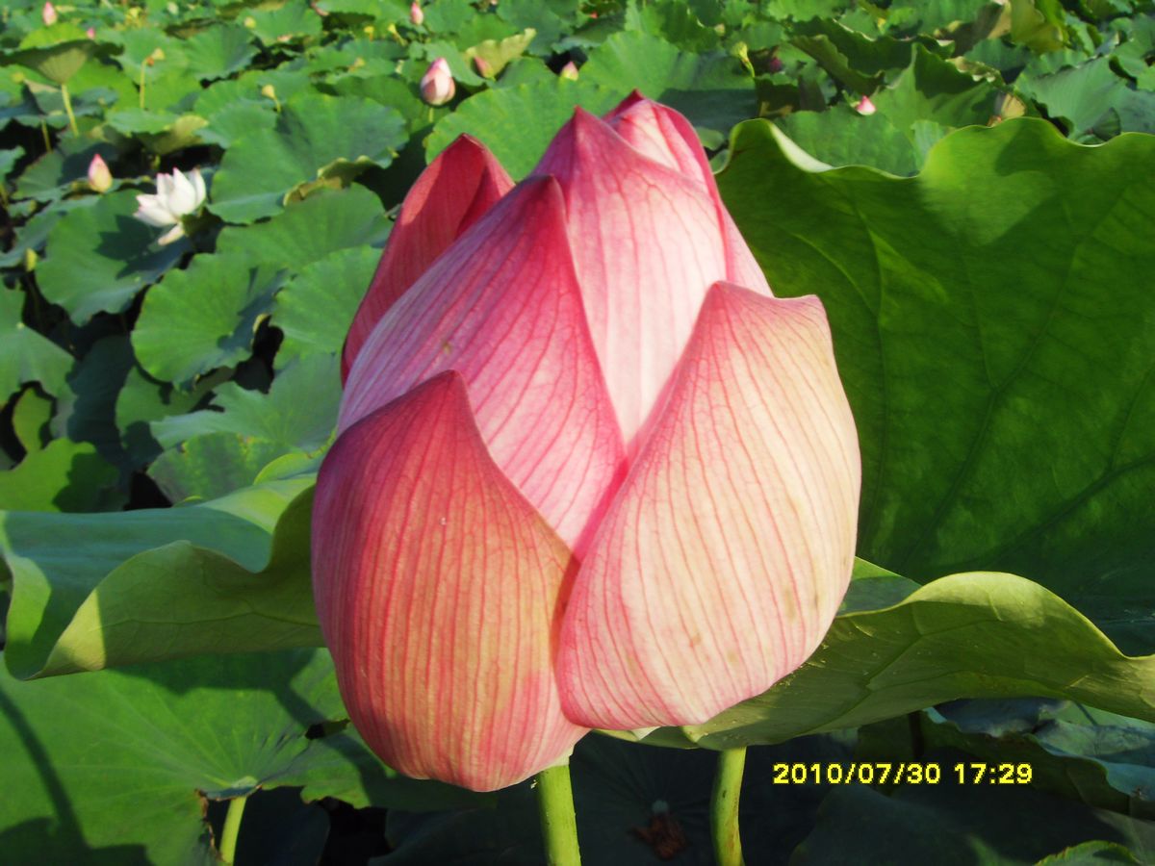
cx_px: 578
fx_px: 1301
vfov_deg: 36.8
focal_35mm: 39
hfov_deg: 47.9
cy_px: 433
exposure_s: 1/180
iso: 80
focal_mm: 6.6
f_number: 6.2
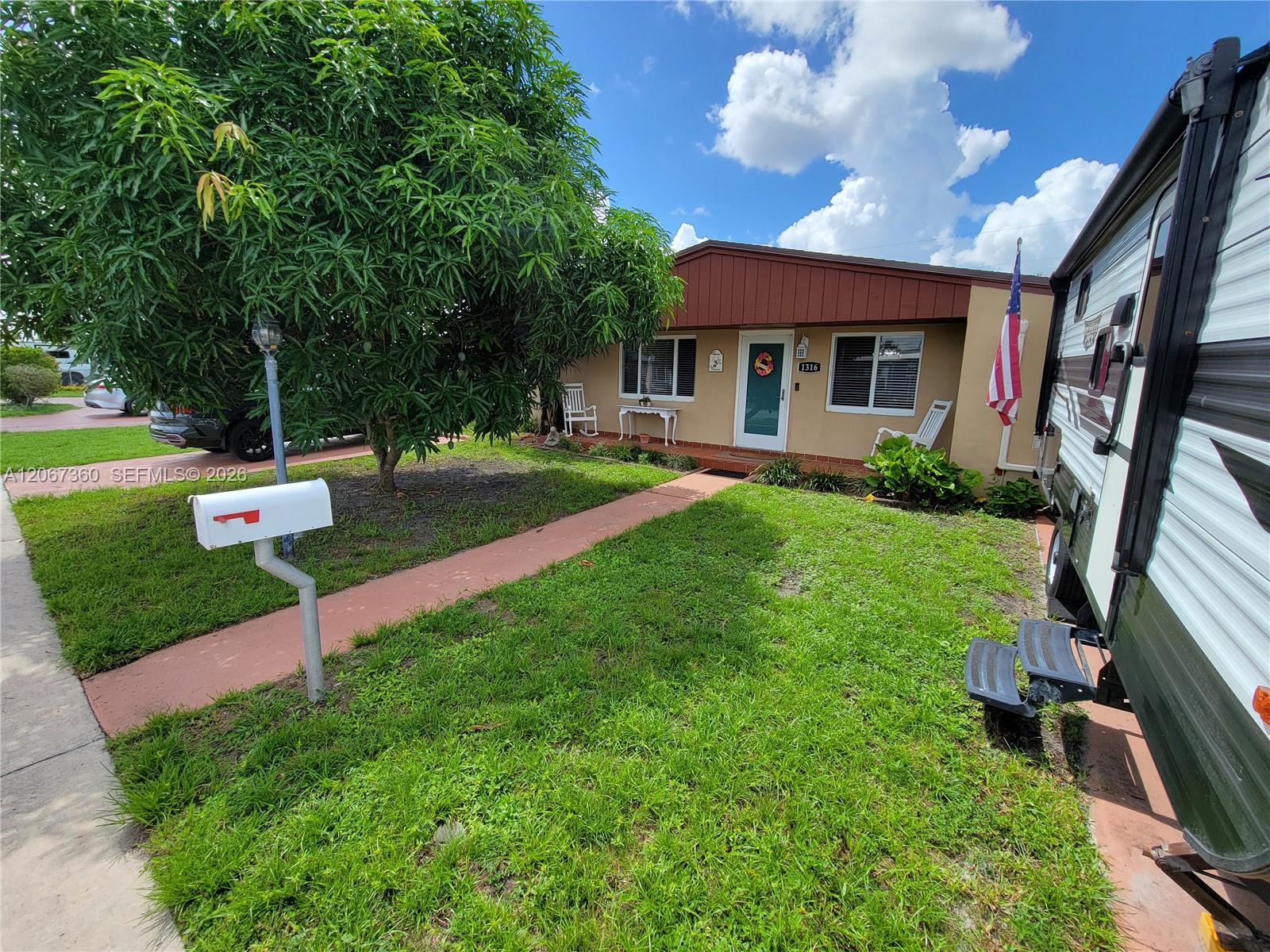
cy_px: 476
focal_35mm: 13
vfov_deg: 89.9
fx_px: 477
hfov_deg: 106.2
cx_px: 635
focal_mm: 2.2
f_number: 2.2
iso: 50
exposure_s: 1/1154
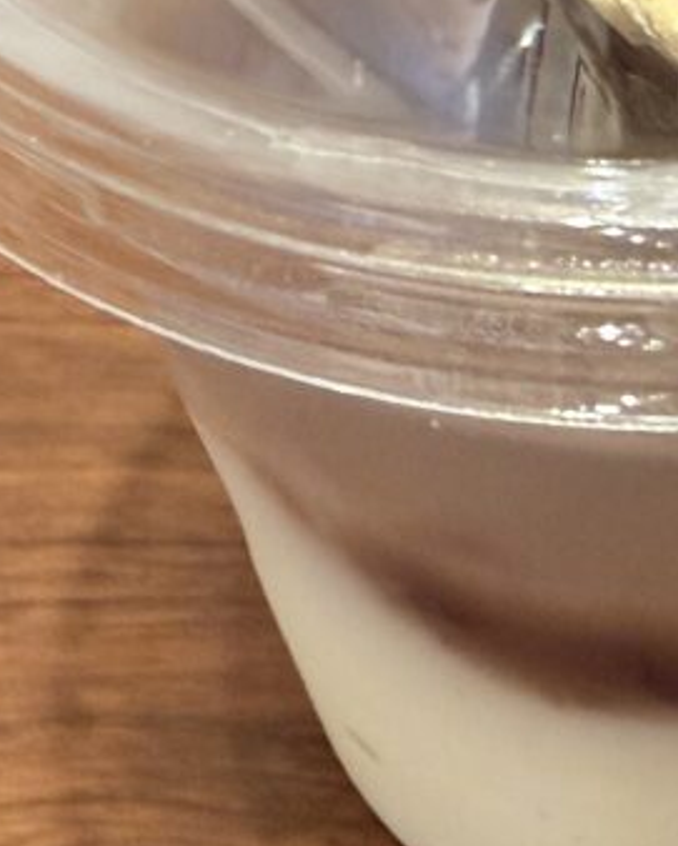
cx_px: 1121
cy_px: 15
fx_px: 2405
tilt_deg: -36.3
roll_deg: +0.4
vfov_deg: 19.4
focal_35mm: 96
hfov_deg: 14.6
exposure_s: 1/60
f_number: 2.2
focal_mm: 2.22
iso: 320
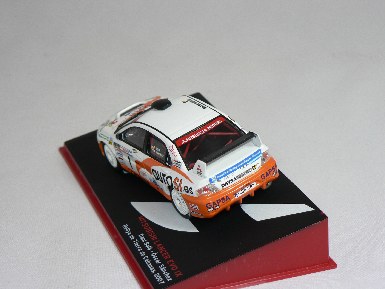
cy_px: 144
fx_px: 1012
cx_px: 192
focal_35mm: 91
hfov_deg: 21.5
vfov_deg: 16.2
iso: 80
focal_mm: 15.2
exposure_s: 1/60
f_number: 3.2
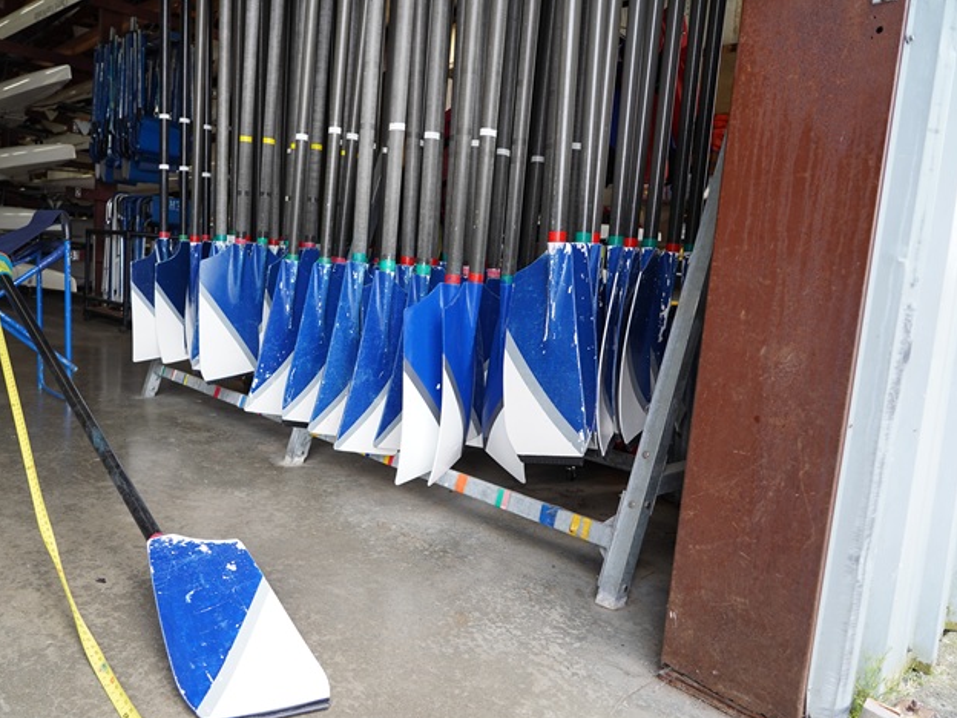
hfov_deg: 64.9
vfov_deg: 51.3
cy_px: 371
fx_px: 746
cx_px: 403
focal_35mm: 27
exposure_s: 1/160
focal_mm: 24
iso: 250
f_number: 4
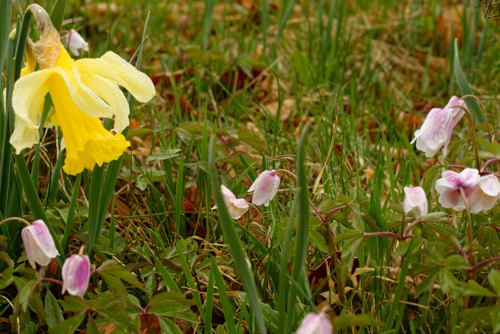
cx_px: 183
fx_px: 1038
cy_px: 214
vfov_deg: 18.2
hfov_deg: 27.0
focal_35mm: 75
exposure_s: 1/500
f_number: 8
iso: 500
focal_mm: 35
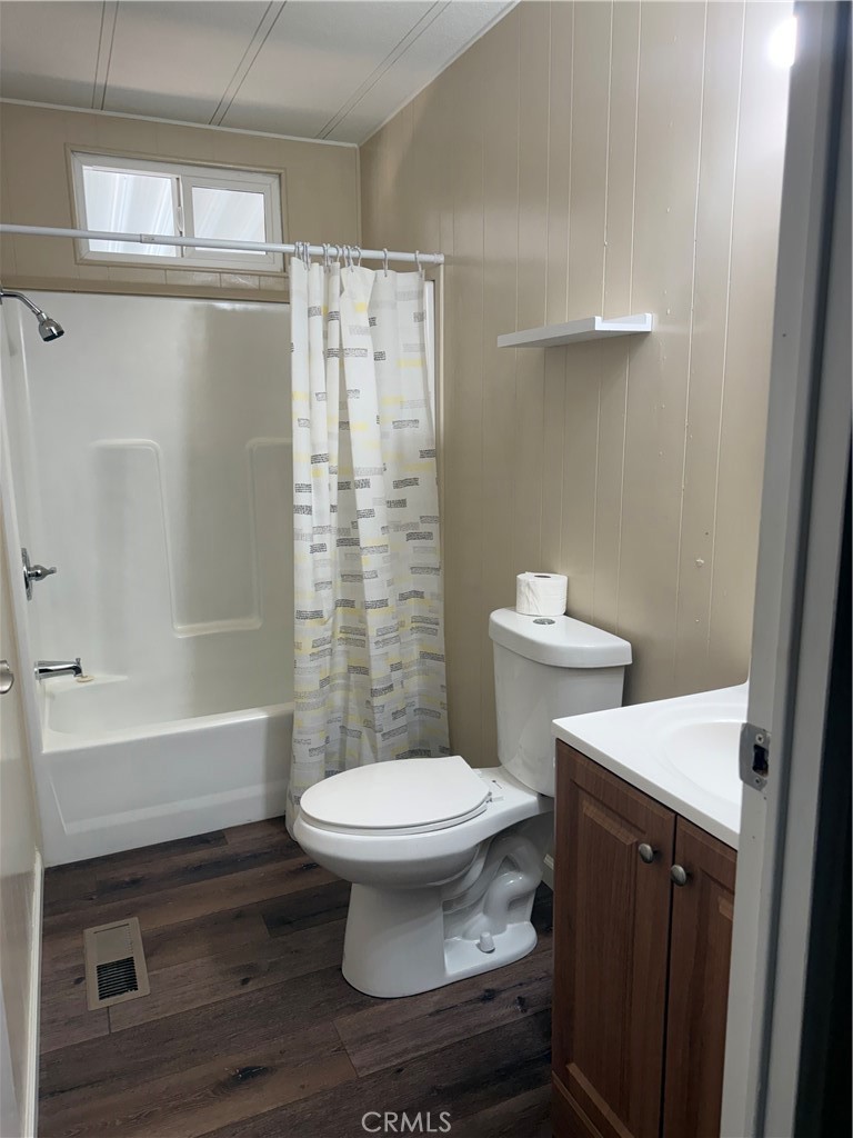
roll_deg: +1.2
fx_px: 789
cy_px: 569
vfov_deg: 71.6
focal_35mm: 24
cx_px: 426
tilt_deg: -9.9
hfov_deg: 56.8
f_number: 1.78
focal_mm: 6.76
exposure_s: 1/120
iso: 125
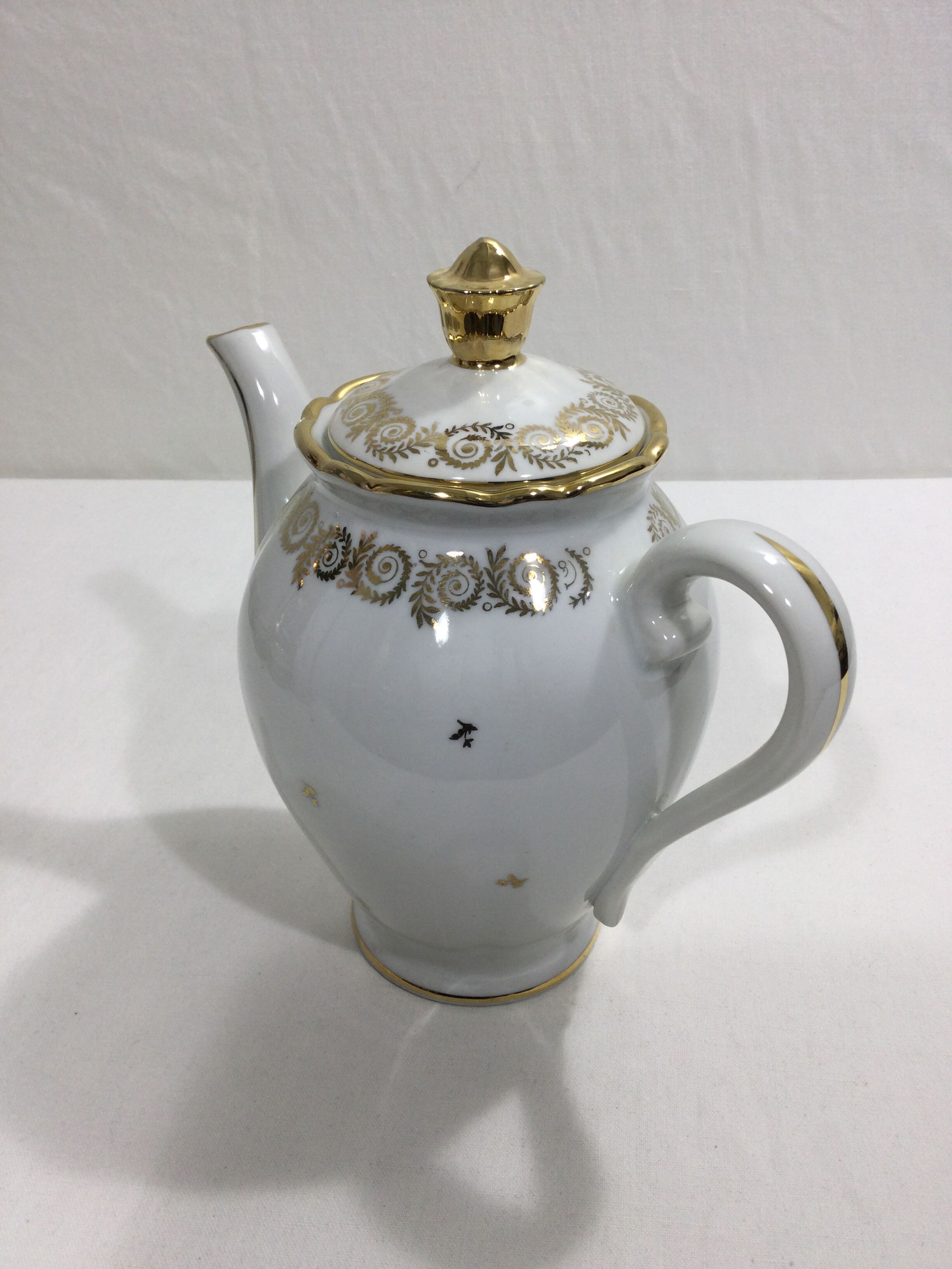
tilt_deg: -28.5
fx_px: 1137
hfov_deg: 45.4
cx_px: 476
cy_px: 634
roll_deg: +0.9
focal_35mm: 31
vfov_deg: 58.4
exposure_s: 1/50
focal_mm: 3.3
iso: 25
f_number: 2.4
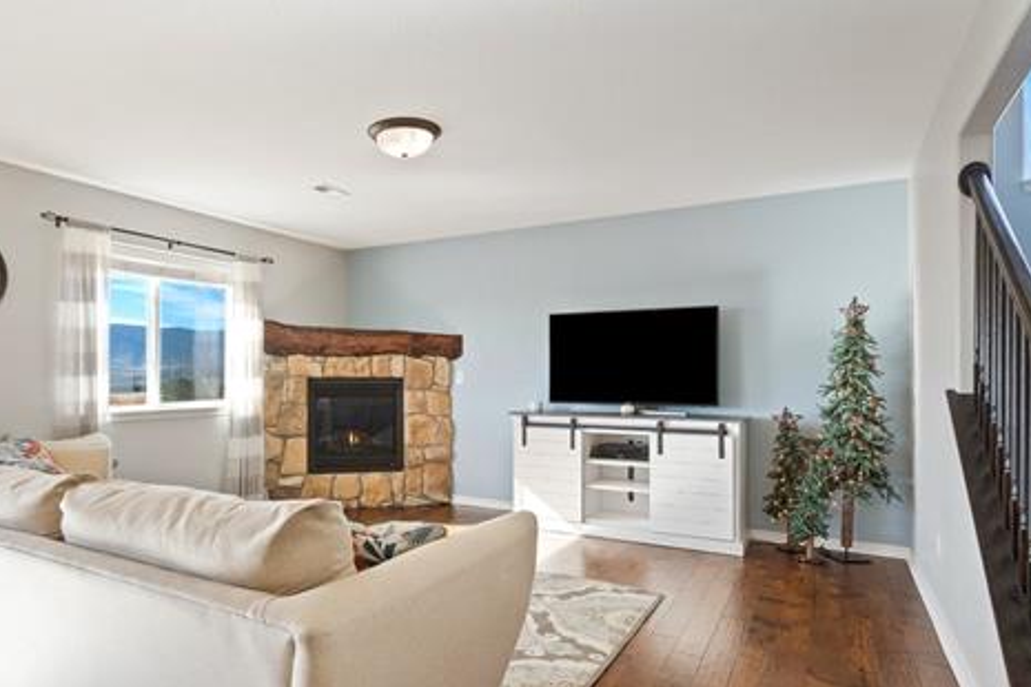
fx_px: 630
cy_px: 381
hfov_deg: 77.6
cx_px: 408
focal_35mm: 22
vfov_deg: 57.1
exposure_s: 1/40
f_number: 7.1
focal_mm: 16
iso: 1250
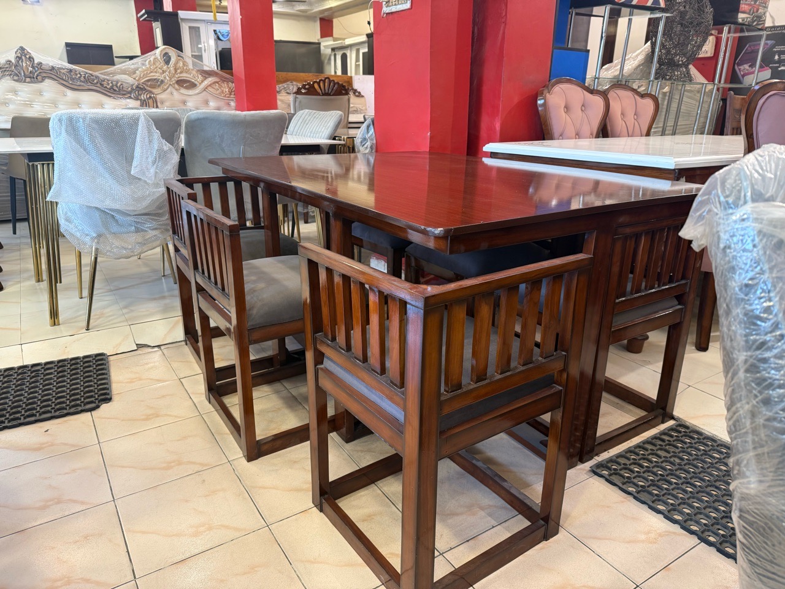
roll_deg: -0.1
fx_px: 544
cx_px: 392
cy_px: 294
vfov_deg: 56.8
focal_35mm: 24
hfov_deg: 71.6
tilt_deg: -18.6
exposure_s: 1/50
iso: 160
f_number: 1.78
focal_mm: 6.76
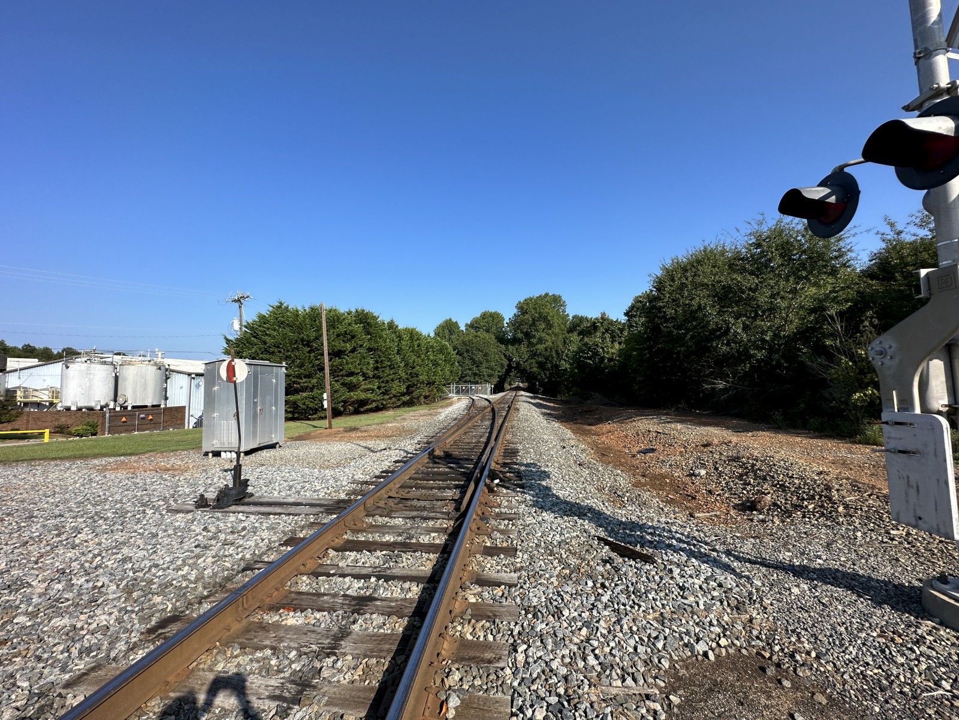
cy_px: 360
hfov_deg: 102.1
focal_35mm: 14
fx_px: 388
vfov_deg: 85.7
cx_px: 480
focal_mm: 2.22
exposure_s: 1/1335
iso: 50
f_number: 2.2
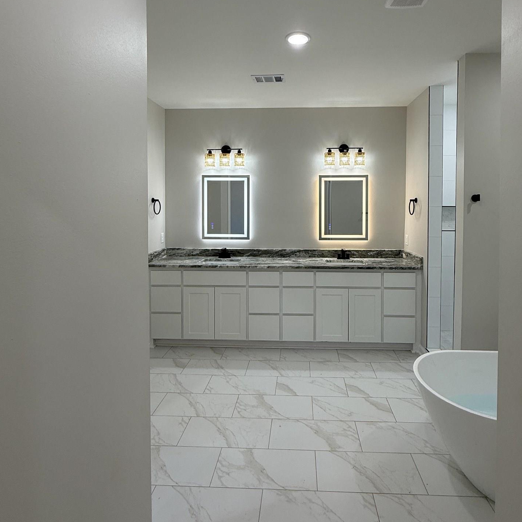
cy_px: 212
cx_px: 285
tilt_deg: -0.8
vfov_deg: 74.1
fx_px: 341
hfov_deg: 74.7
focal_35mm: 20
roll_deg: -1.6
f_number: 2.2
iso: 100
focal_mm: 2.22
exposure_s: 1/120
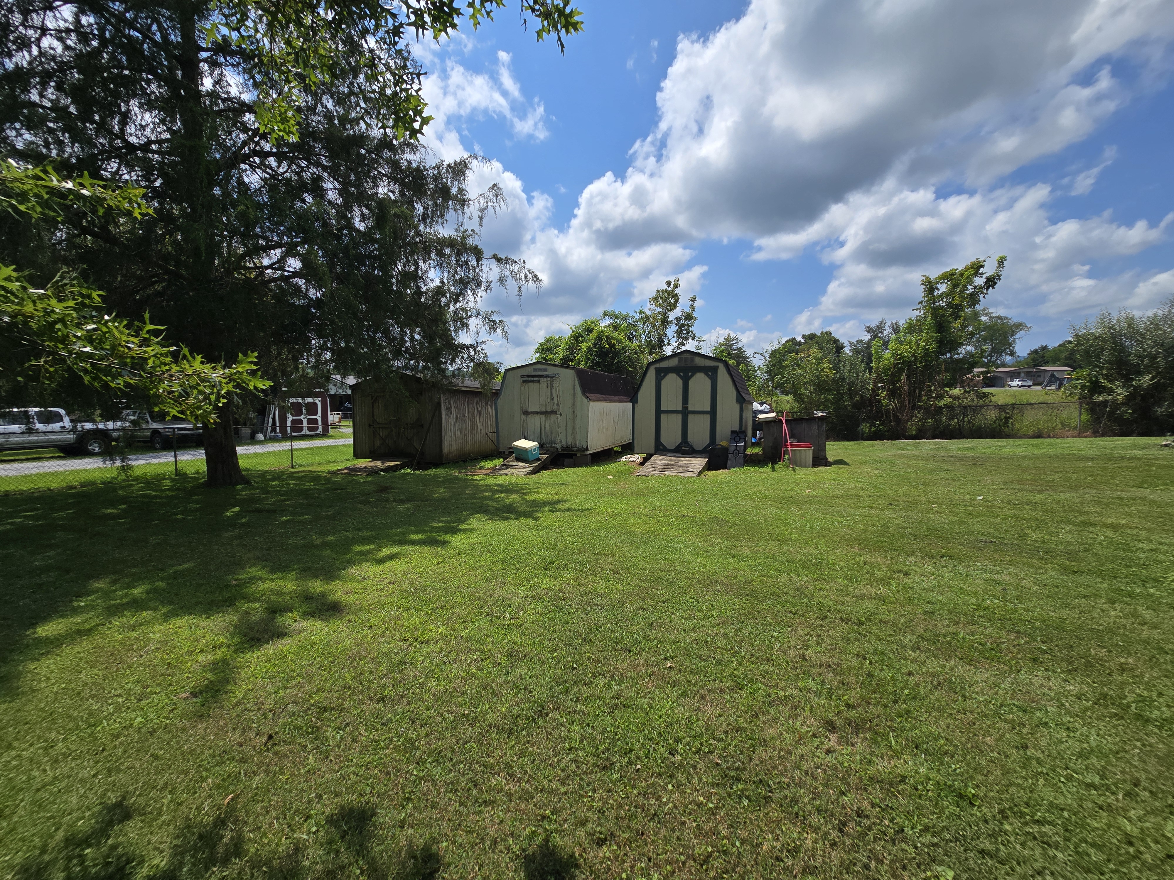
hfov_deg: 106.2
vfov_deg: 89.9
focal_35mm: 13
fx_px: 441
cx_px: 587
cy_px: 440
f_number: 2.2
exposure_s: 1/3737
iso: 50
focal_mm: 2.2
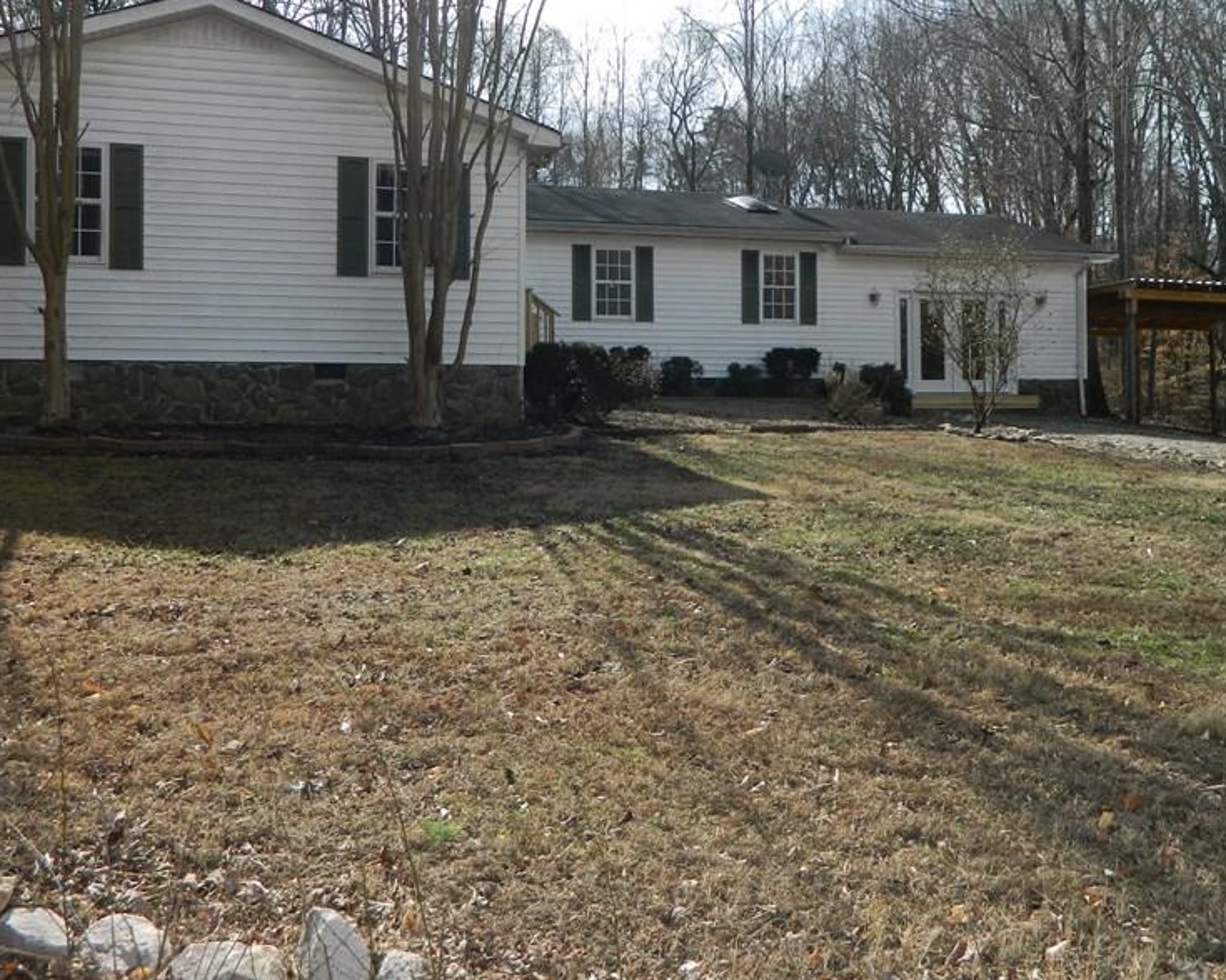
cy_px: 370
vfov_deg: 43.0
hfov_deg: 52.8
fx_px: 1234
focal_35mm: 34
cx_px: 582
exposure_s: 1/1000
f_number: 3.1
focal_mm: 4.5
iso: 110
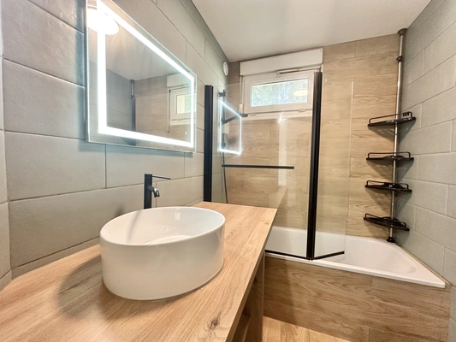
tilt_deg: -2.0
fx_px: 184
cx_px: 228
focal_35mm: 14
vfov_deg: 85.7
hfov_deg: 102.1
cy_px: 171
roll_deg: -1.1
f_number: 2.2
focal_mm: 2.22
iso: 320
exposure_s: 1/50
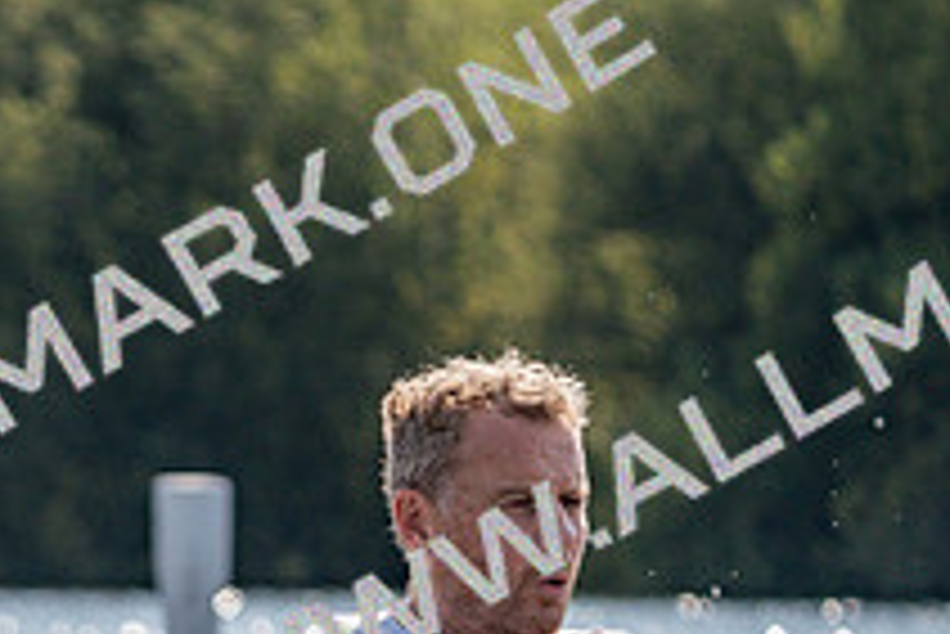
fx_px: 14497
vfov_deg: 2.5
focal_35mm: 549
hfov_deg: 3.7
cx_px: -144
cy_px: 821
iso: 160
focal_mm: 200
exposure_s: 1/1600
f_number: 5.6
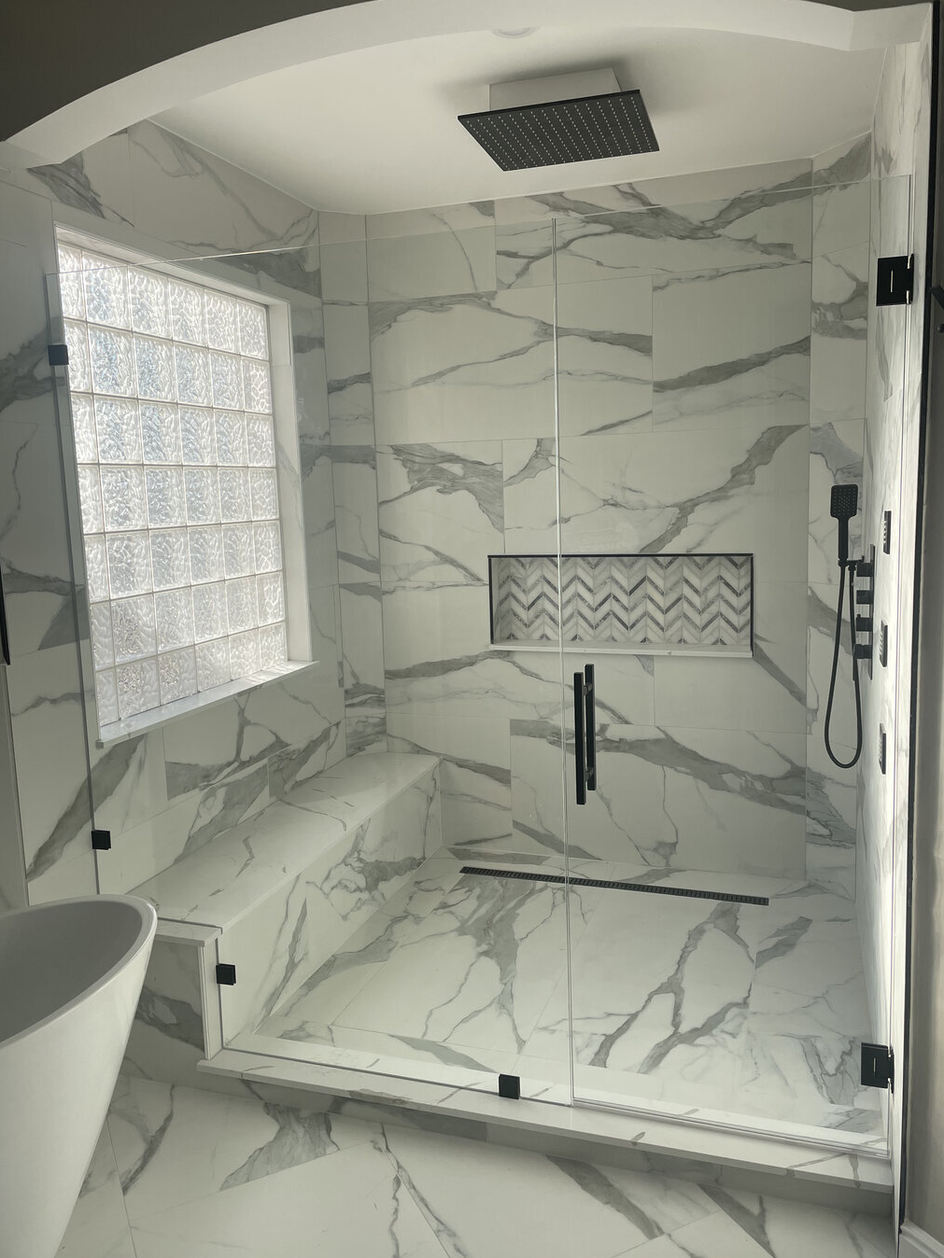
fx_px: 982
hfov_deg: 51.4
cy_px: 619
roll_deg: +2.0
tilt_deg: -7.3
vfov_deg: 65.3
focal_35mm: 27
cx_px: 482
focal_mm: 4.2
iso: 32
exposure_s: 1/1114
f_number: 1.6
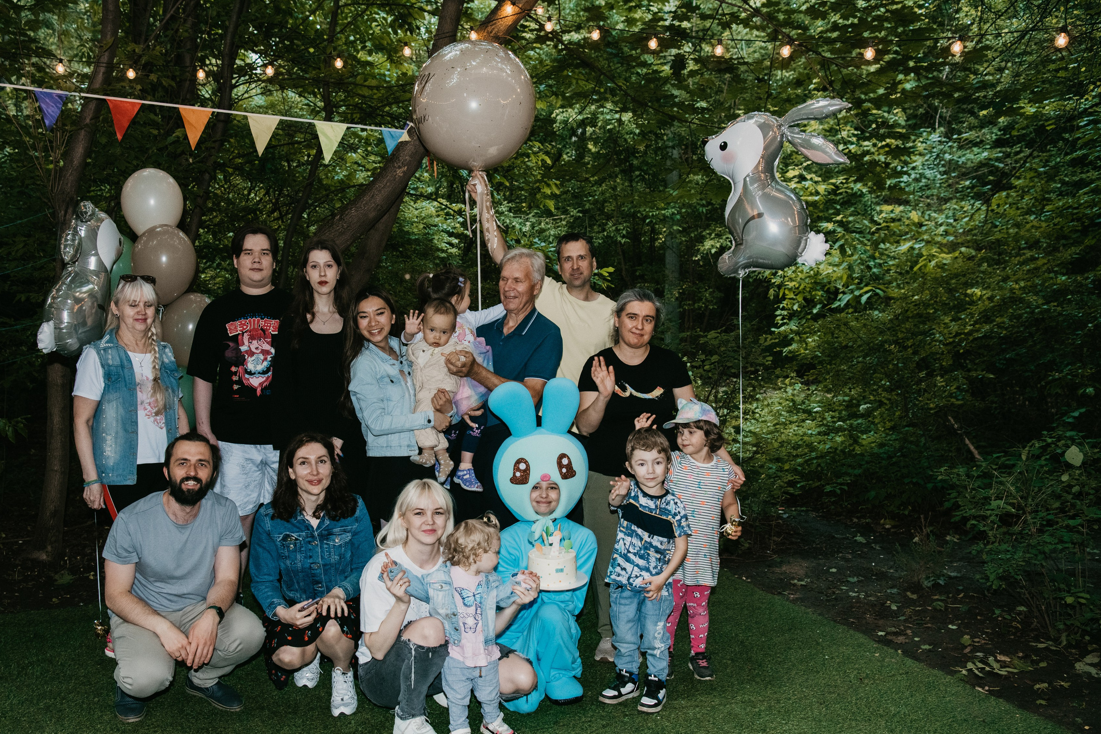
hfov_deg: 54.2
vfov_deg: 37.8
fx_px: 1070
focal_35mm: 35
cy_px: 427
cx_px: 465
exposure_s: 1/160
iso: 500
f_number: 4
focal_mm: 29
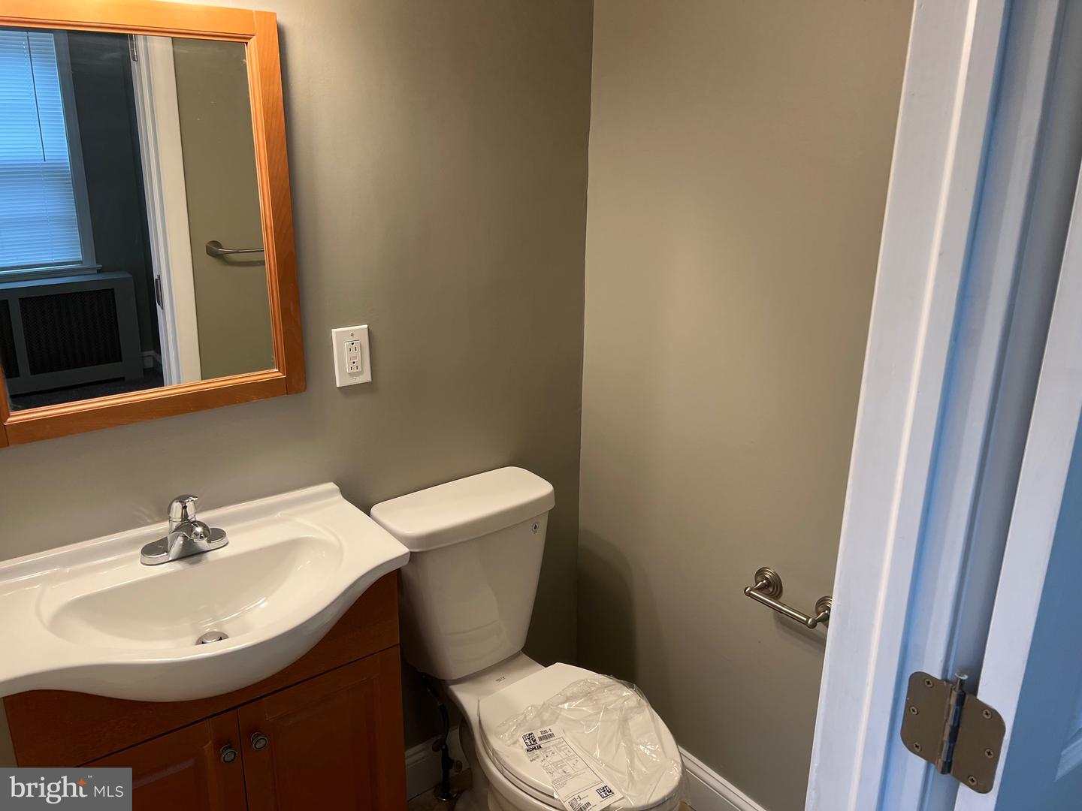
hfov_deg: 67.3
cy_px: 406
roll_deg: -0.2
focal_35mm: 26
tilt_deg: -16.0
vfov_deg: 53.1
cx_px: 541
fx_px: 813
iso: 100
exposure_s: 1/120
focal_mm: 5.7
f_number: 1.5
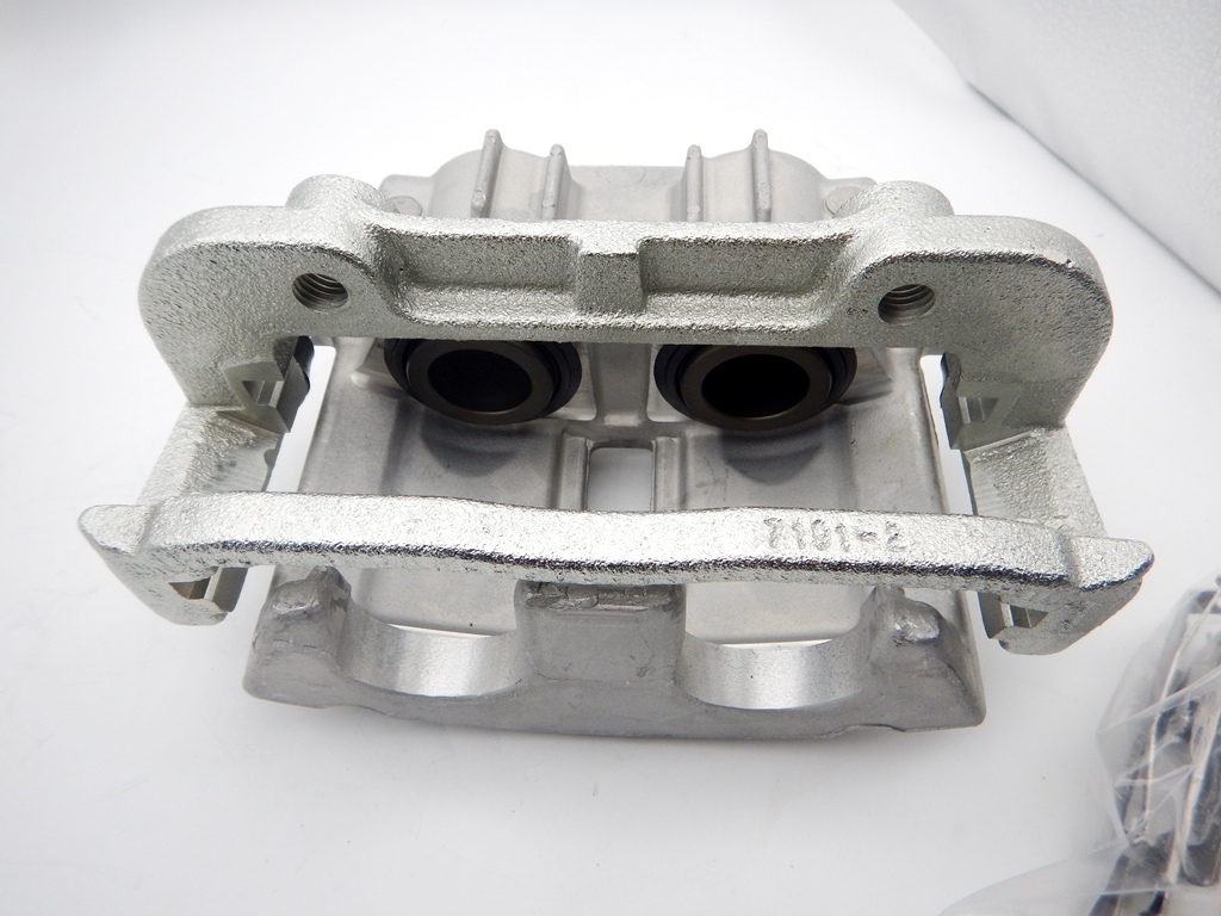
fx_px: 847
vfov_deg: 56.8
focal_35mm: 24
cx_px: 610
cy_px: 458
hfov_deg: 71.6
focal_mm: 4.3
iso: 140
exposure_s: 1/250
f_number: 2.8
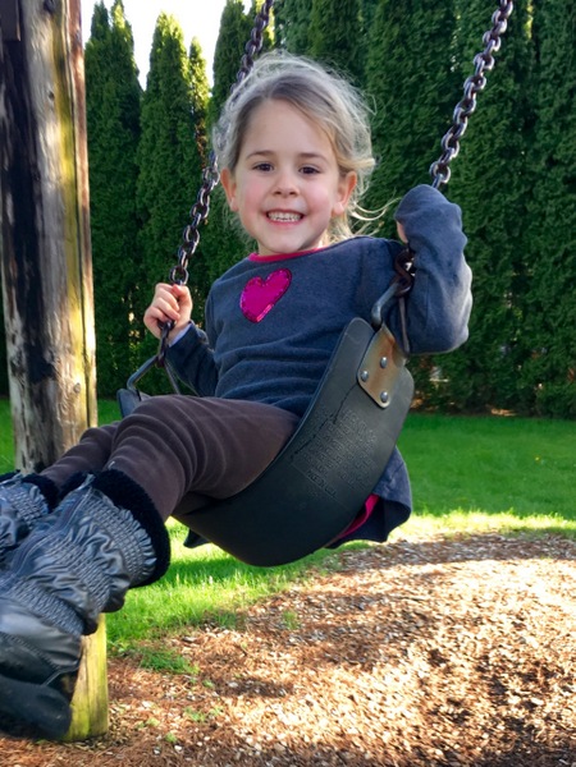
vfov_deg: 61.7
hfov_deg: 48.2
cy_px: 384
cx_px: 288
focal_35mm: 29
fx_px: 643
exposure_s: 1/120
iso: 40
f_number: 2.2
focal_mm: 4.15
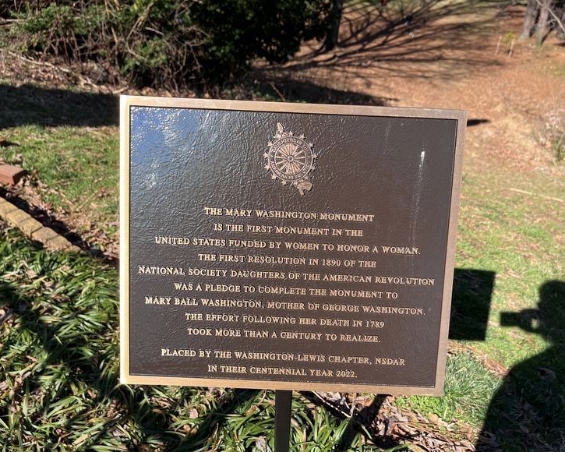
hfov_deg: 62.2
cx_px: 289
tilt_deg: -38.8
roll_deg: -2.0
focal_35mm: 28
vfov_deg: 51.5
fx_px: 468
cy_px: 230
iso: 50
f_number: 1.6
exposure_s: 1/1721
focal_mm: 5.1
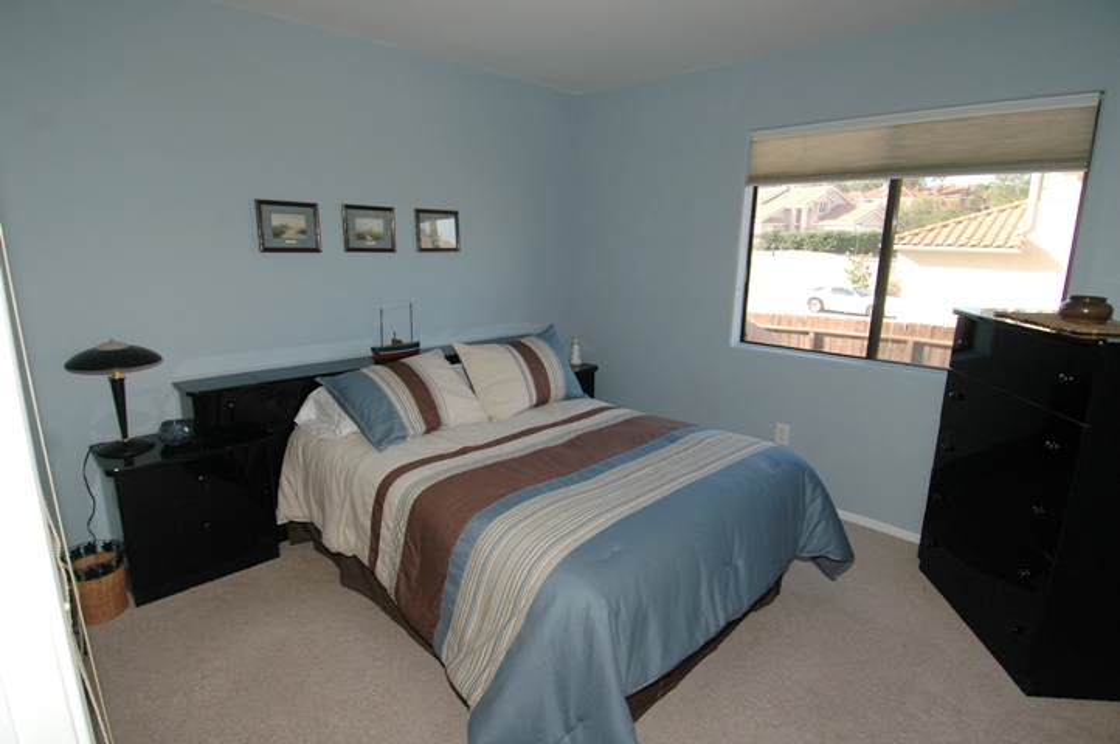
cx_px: 560
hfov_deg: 90.1
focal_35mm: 18
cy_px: 372
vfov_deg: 67.3
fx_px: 559
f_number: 5.6
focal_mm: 12
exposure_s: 1/125
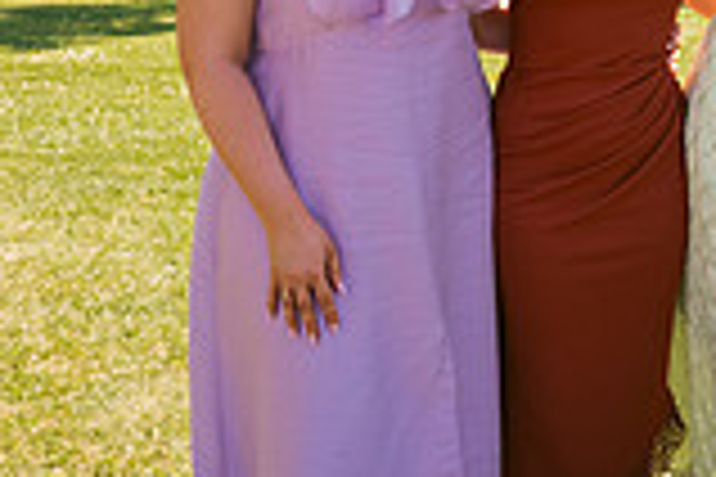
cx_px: 1121
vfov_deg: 14.2
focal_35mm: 95
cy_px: 20
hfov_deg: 18.6
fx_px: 1889
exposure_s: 1/400
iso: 200
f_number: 5.6
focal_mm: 26
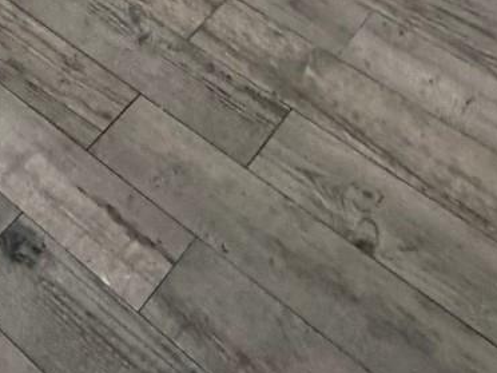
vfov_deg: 13.5
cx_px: -73
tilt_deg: -15.6
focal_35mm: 77
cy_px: -540
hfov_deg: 23.5
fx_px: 1106
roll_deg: +1.2
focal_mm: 2.22
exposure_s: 1/120
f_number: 2.2
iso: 320
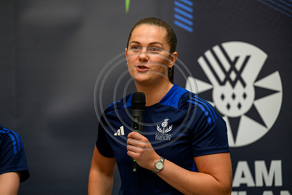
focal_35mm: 145
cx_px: 146
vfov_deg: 9.5
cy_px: 98
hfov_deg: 14.2
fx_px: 1176
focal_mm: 145
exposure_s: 1/400
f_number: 3.5
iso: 4000
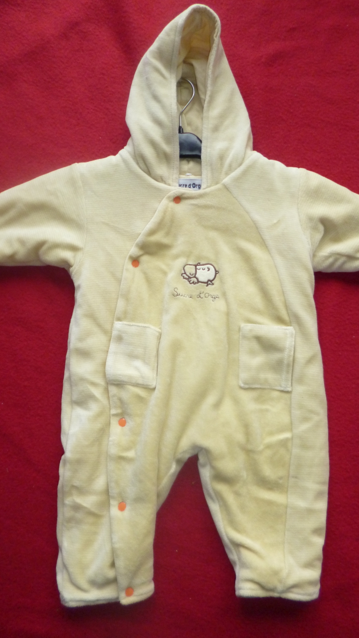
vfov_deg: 69.9
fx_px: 457
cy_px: 326
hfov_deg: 42.8
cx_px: 198
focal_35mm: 27
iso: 200
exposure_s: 1/125
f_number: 2.5
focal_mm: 4.3
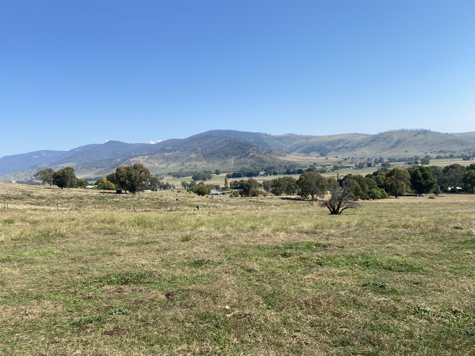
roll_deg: +3.1
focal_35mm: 26
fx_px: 357
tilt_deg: -1.1
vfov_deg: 53.1
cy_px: 178
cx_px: 238
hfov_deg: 67.3
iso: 32
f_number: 1.8
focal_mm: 4.25
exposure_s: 1/2967
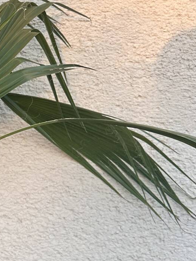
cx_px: -106
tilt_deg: -1.9
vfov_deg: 22.2
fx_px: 664
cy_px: 114
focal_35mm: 88
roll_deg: +0.7
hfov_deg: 15.4
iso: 80
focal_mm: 6.86
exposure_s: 1/496
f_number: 1.78
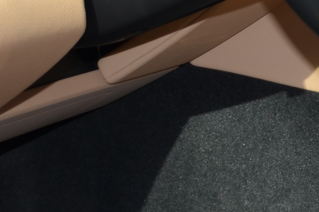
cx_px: 514
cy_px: -73
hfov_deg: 9.4
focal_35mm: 212
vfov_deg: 6.4
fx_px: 1877
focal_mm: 31
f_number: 4.2
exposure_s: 1/250
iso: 100
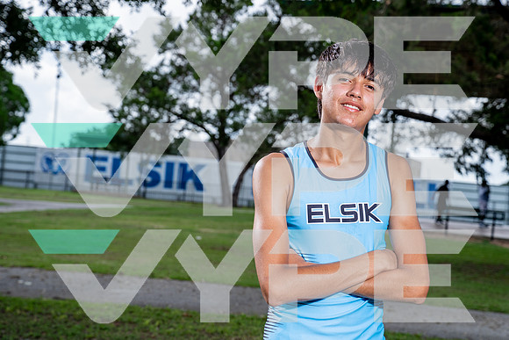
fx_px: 1083
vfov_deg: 17.8
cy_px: 170
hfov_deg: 26.5
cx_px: 254
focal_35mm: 77
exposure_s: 1/250
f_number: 5.6
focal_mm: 70
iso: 100
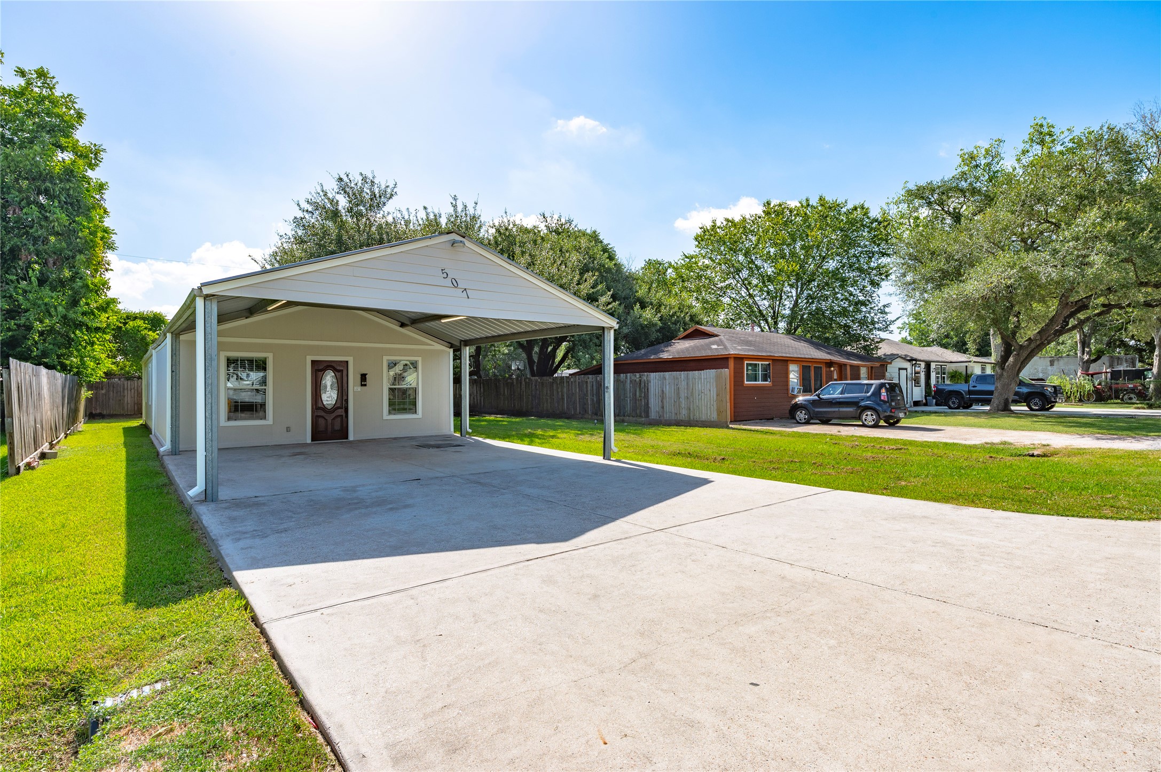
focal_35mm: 18
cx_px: 580
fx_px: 580
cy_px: 386
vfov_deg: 67.3
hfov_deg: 90.0
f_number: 11
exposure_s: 1/200
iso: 125
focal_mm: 18
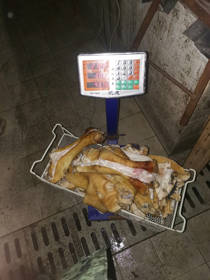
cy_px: 140
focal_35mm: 26
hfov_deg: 53.1
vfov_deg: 67.3
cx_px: 105
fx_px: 210
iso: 500
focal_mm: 4.75
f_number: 1.8
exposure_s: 1/50
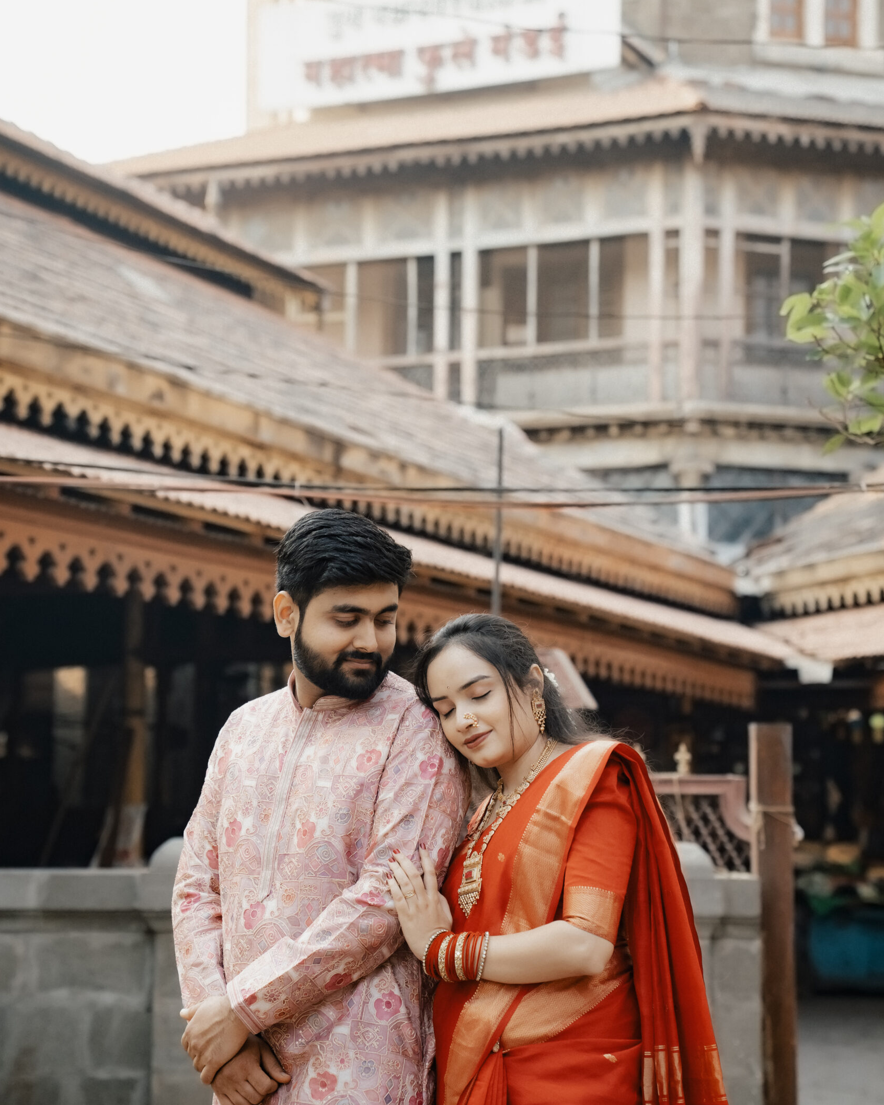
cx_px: 444
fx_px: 2453
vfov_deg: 25.4
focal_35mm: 75
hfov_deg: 20.4
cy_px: 554
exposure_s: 1/500
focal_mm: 66
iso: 1000
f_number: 3.5
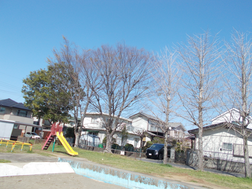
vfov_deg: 46.8
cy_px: 94
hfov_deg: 60.0
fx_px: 218
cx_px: 126
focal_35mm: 30
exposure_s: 1/125
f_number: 8.6
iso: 80
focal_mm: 5.3
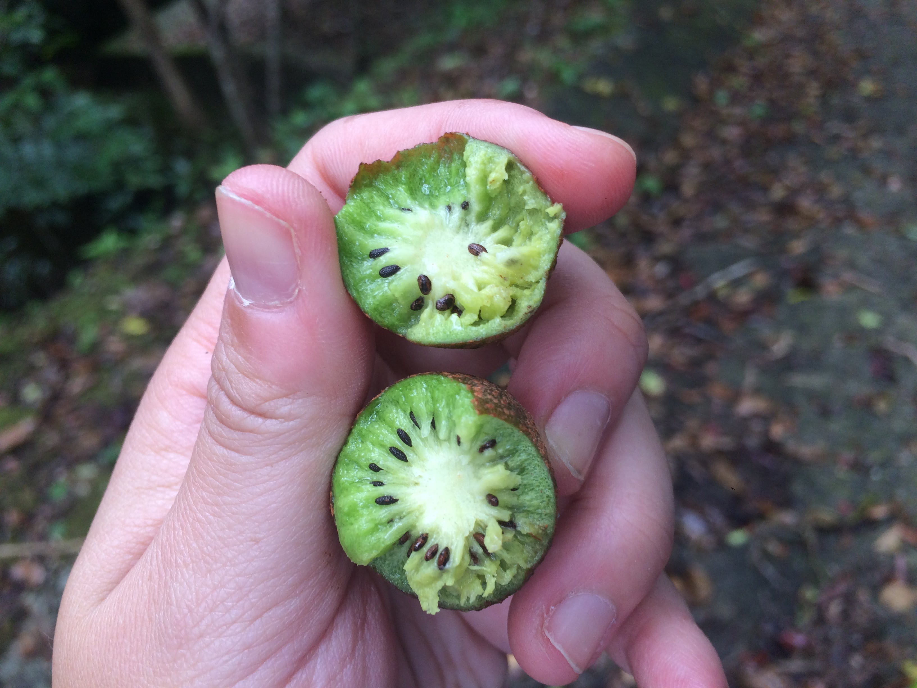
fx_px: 768
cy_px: 344
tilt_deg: -47.1
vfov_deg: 48.2
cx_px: 458
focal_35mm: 29
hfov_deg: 61.7
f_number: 2.2
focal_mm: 4.15
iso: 50
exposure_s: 1/120
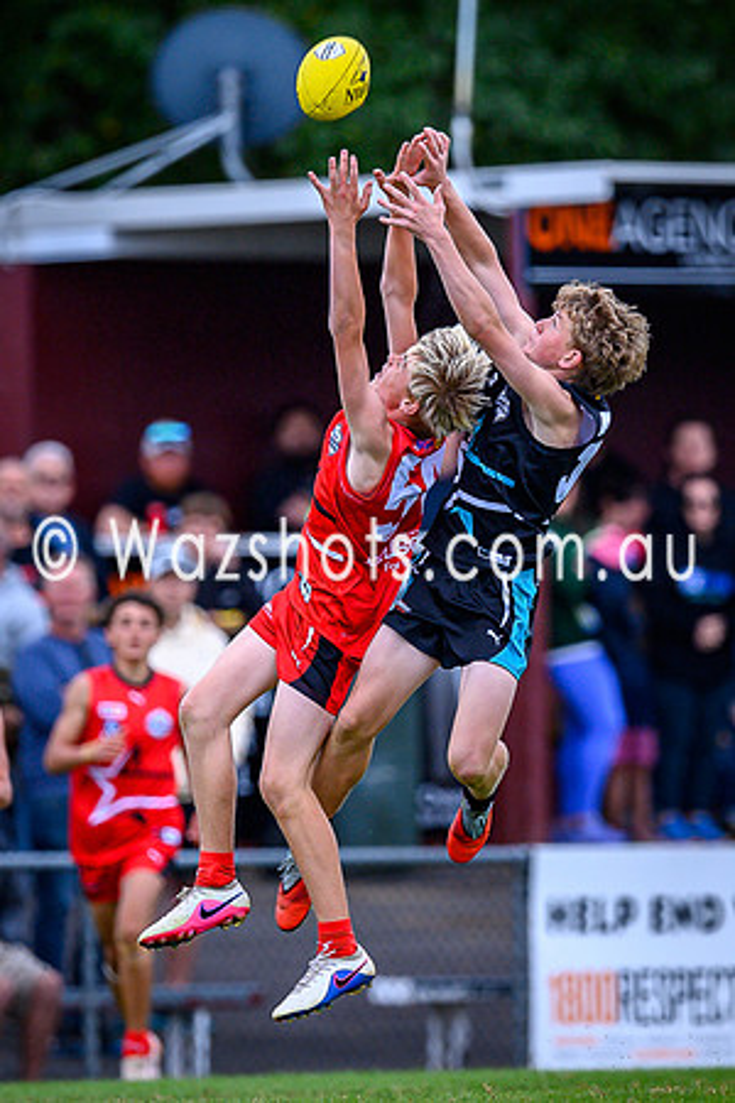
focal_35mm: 1079
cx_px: 538
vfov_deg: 1.9
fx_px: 33030
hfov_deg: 1.3
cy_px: 506
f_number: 4
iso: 560
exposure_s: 1/1250
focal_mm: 500
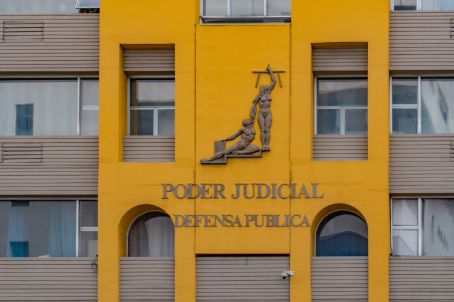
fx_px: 946
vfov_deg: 18.2
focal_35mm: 75
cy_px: 151
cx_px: 227
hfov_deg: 27.0
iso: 100
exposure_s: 1/320
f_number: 5.6
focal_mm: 50
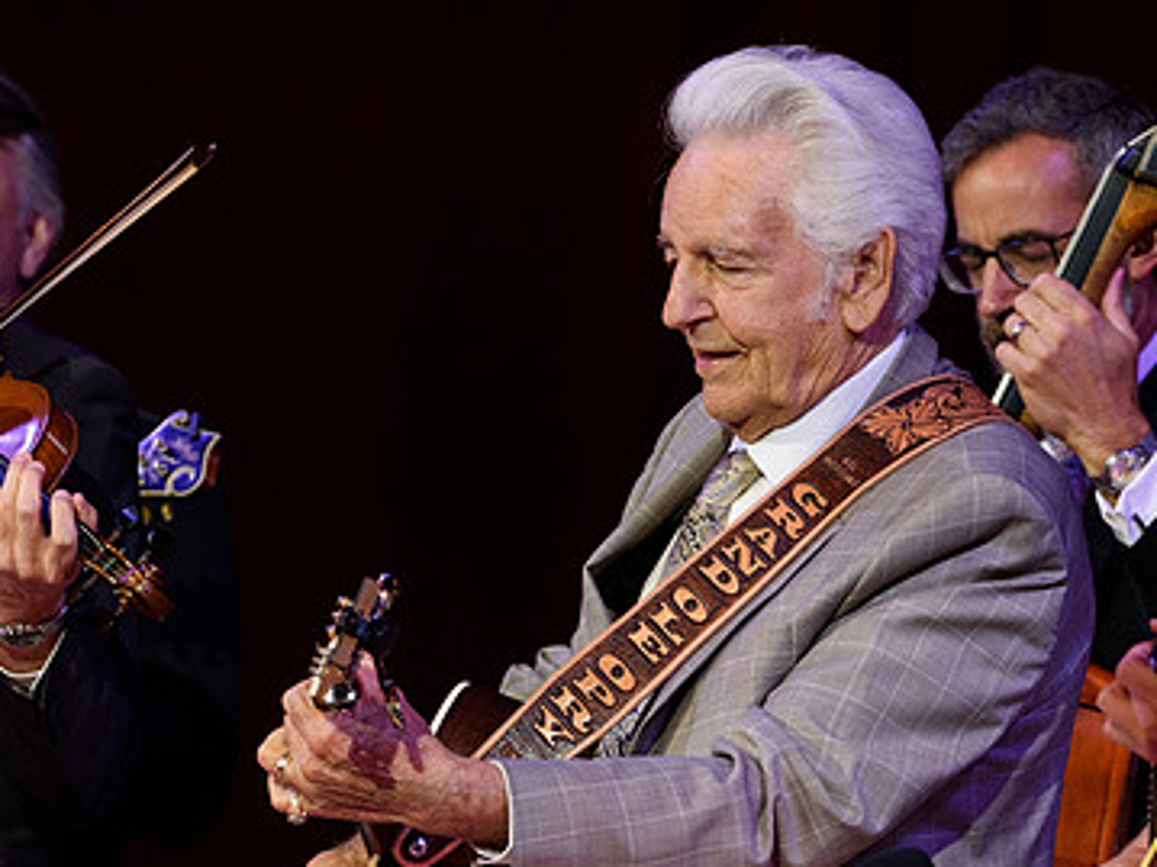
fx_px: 18176
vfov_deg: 2.7
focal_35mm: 544
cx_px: 367
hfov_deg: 3.6
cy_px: 446
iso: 2500
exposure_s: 1/400
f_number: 5.6
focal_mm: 350
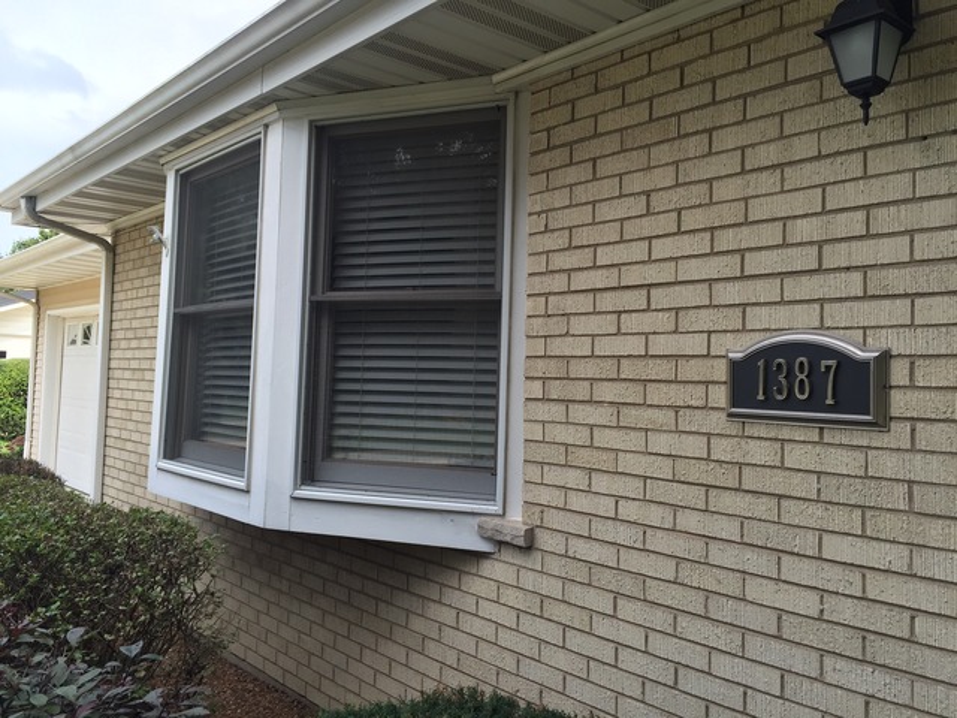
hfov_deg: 61.7
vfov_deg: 48.2
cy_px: 359
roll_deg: -3.2
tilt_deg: +1.9
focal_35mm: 29
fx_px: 802
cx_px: 478
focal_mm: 4.15
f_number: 2.2
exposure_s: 1/542
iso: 32
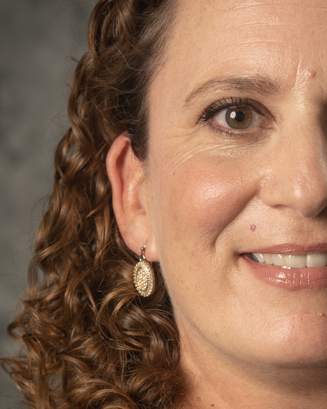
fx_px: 3134
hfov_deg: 5.9
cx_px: 365
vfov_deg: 7.4
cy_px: 435
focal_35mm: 259
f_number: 5.6
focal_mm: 85
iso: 200
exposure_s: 1/125
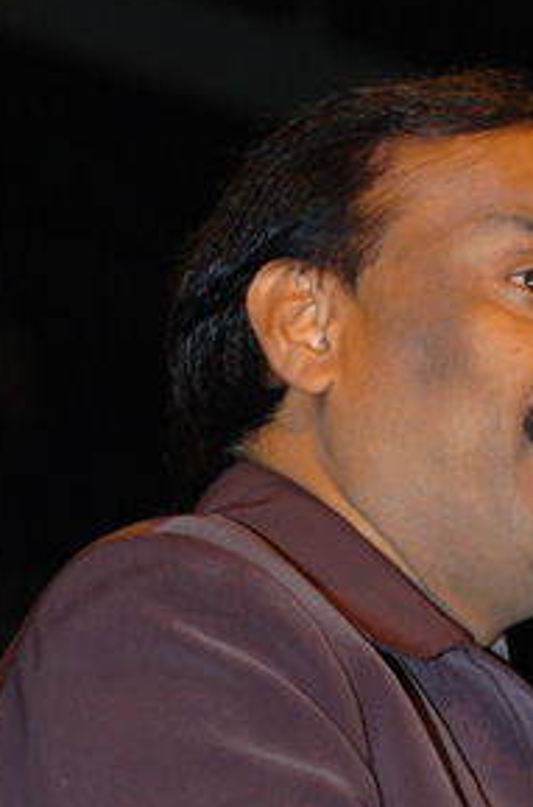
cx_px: 400
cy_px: 642
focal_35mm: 305
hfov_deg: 4.5
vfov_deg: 6.8
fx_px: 6814
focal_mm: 98
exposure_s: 1/200
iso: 400
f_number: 5.6
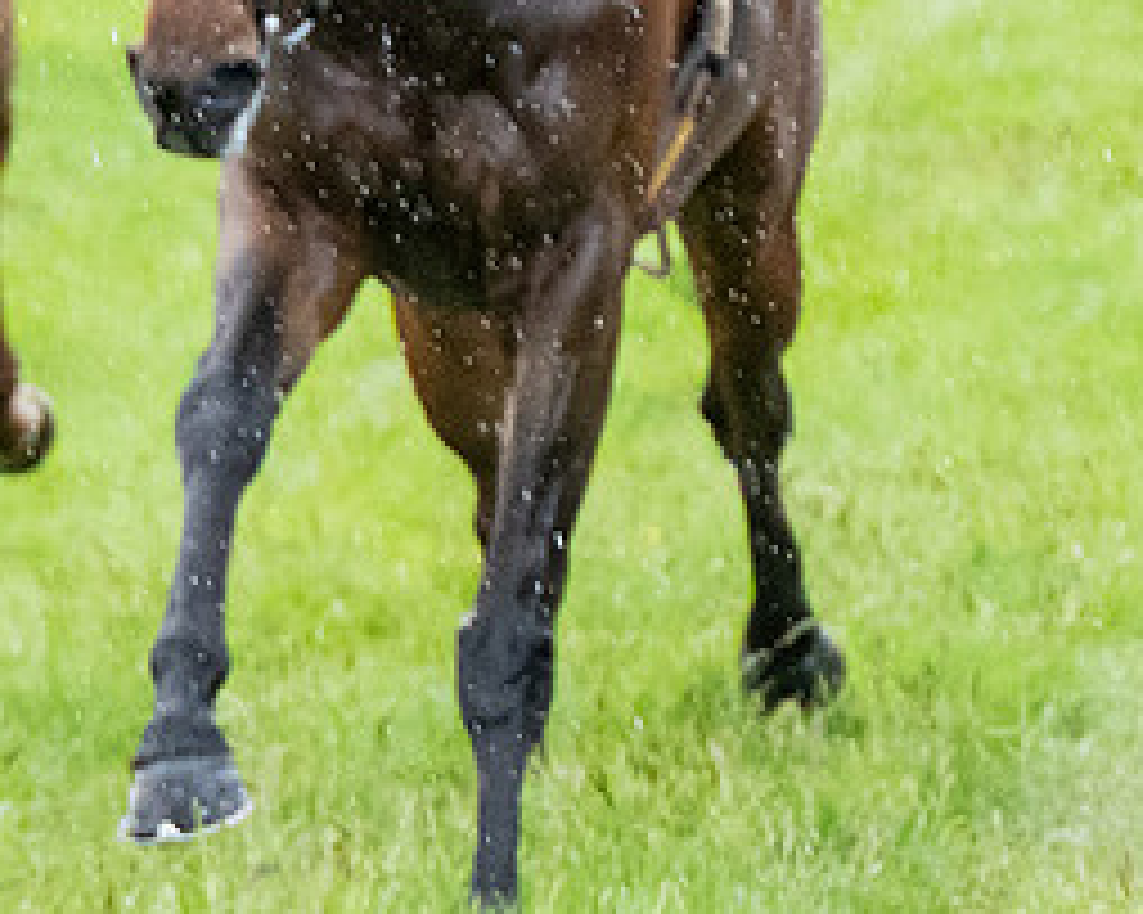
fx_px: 18125
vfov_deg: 2.9
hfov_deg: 3.6
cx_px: 311
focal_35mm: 536
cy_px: -54
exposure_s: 1/800
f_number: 4
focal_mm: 98
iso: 2000
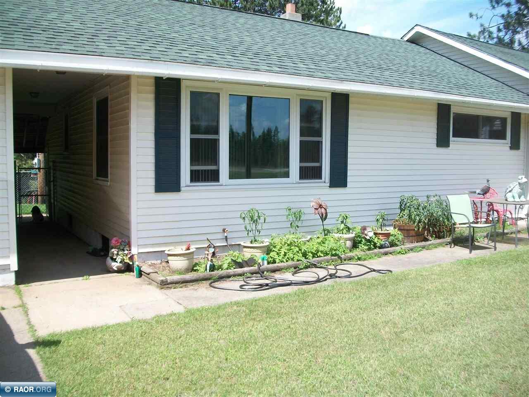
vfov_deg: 44.2
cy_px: 198
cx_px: 264
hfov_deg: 56.8
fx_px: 489
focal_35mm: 32
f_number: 2.9
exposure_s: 1/640
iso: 80
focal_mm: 5.7
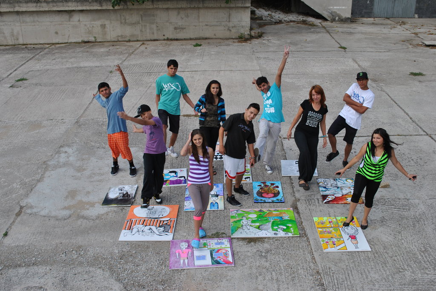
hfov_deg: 49.5
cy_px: 146
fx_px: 473
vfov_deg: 34.3
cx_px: 218
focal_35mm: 39
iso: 100
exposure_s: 1/200
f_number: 7.1
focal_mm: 26
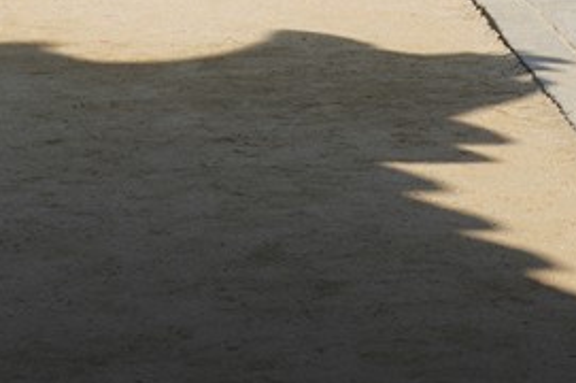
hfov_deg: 10.0
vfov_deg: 6.4
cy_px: -409
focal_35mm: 207
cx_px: 306
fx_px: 3308
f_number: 16
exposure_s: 1/100
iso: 160
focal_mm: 28
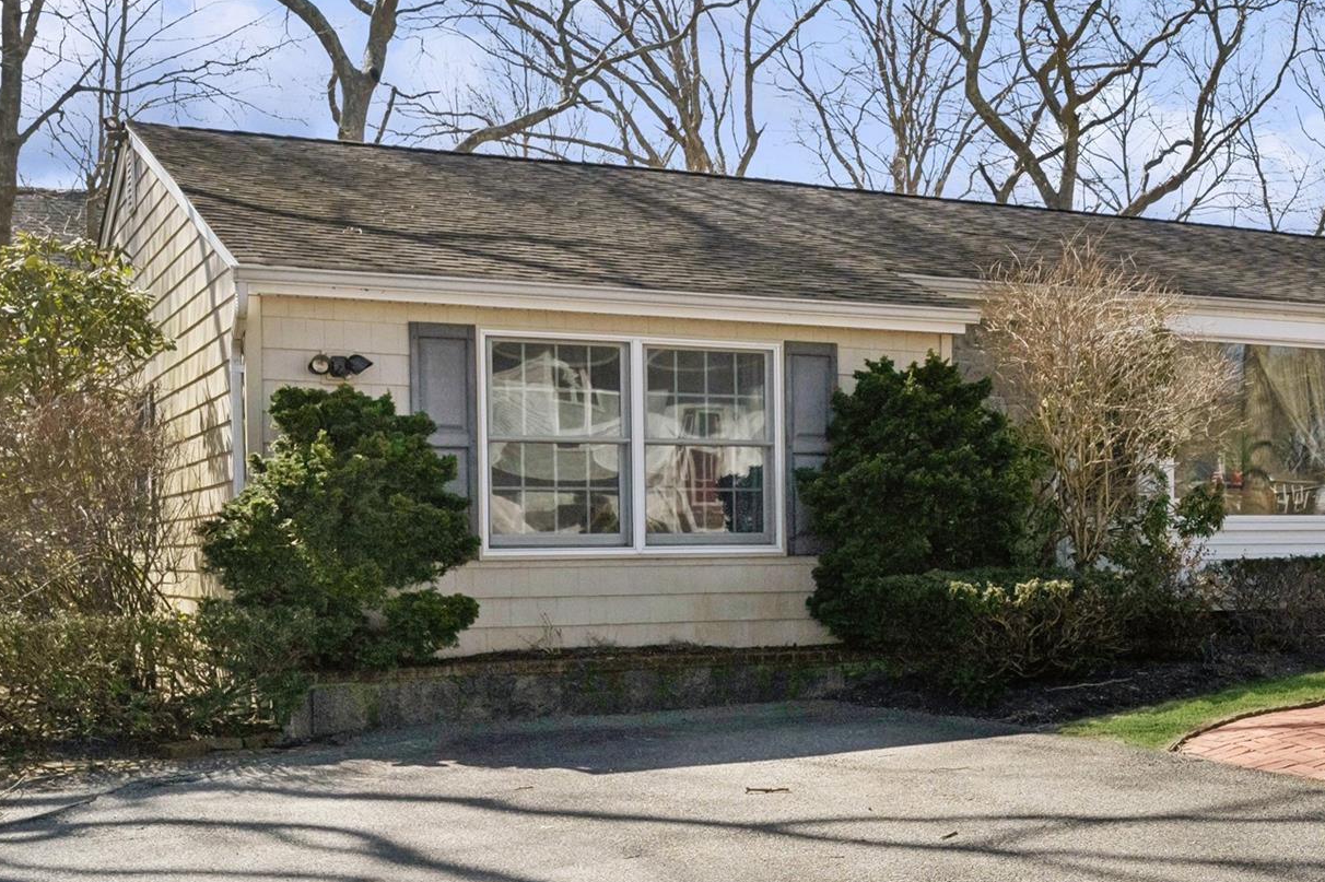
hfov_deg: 38.7
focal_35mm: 49
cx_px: 1079
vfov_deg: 27.5
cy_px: 489
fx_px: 1803
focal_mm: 19.5
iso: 400
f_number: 8
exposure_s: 1/2000
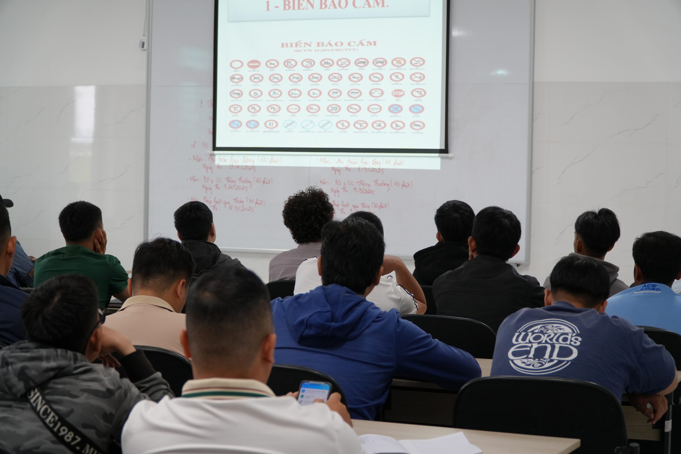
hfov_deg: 29.9
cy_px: 227
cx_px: 340
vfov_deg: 20.2
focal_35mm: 68
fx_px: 1277
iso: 640
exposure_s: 1/160
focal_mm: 45
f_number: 4
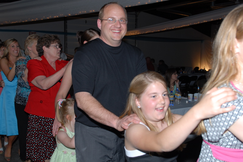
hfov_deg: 49.5
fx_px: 263
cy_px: 81
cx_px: 122
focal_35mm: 39
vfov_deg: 34.3
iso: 100
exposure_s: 1/60
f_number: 4
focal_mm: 26
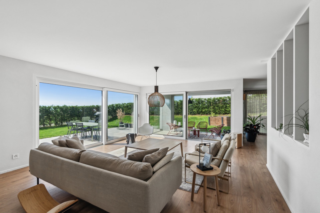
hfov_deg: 96.7
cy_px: 106
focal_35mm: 16
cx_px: 160
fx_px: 142
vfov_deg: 73.7
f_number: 9
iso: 400
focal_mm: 16
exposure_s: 1/400
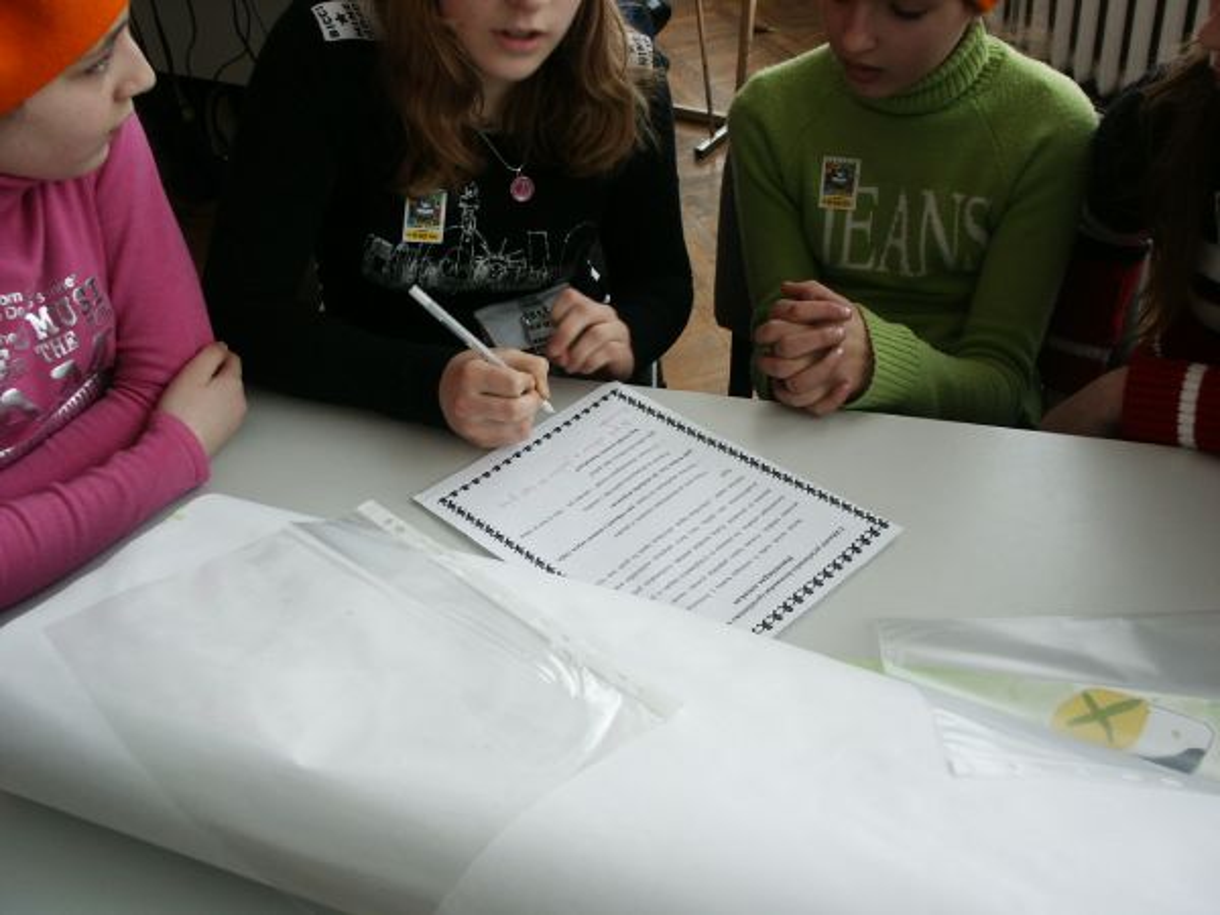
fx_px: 1234
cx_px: 610
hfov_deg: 52.6
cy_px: 458
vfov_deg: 40.7
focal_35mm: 35
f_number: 3
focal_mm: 7.18
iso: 64
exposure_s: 1/45
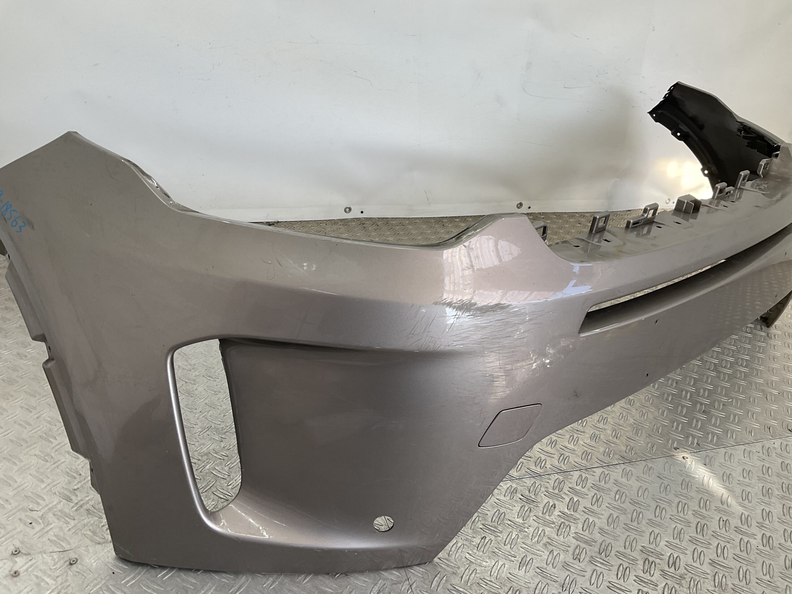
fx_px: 664
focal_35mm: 29
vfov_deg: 48.2
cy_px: 297
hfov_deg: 61.7
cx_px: 396
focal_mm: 3
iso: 16
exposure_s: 1/149
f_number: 1.8
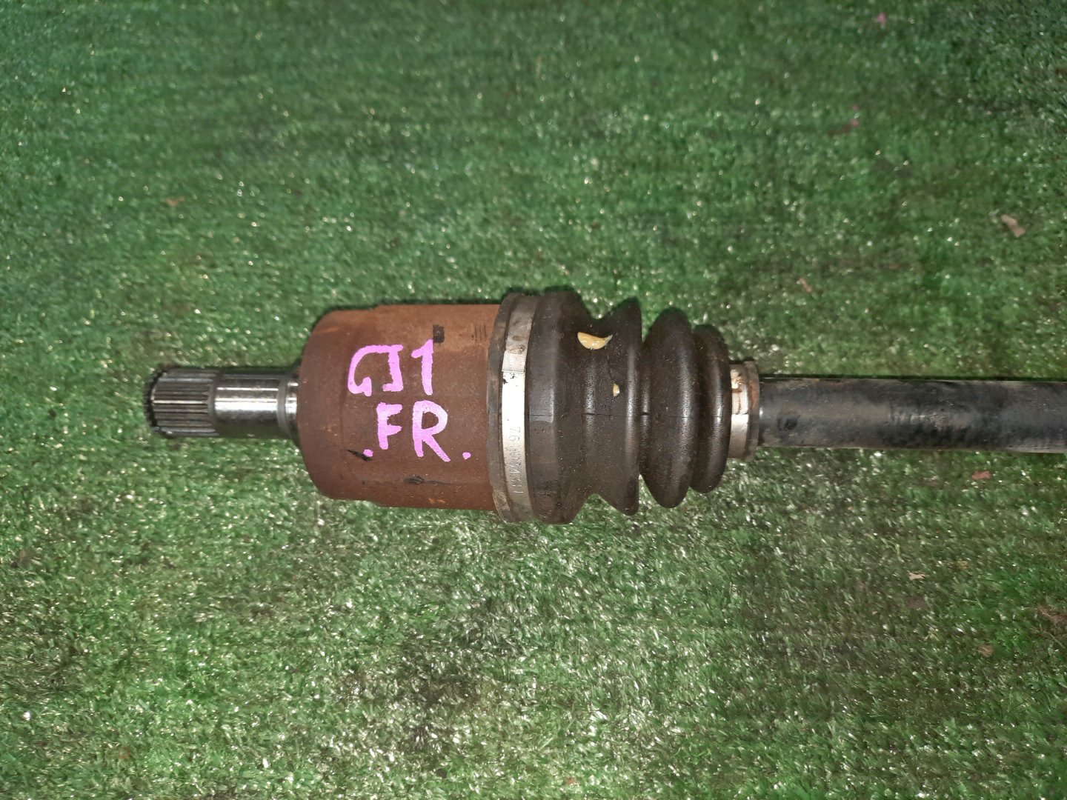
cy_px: 400
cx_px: 534
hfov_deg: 69.4
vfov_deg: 54.9
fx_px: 771
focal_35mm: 25
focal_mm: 4.6
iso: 381
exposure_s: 1/33
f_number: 2
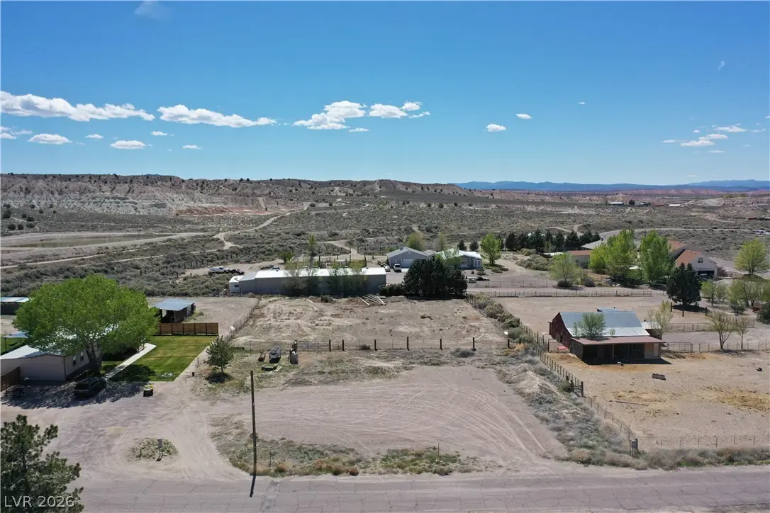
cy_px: 256
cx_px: 385
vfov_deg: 46.4
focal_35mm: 28
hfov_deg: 65.5
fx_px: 599
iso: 100
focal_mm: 10.26
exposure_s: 1/640
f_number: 2.8
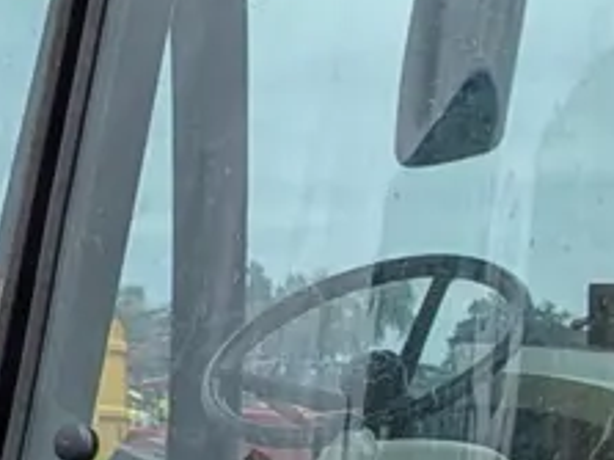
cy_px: 760
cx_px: 121
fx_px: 2748
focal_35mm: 155
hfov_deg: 12.7
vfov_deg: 9.2
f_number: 1.7
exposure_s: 1/1527
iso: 27
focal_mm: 4.53
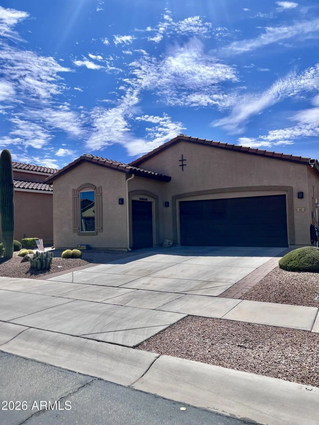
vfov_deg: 67.3
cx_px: 160
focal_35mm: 26
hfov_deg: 53.1
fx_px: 319
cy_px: 212
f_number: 1.6
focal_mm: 5.1
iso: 50
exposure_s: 1/8403
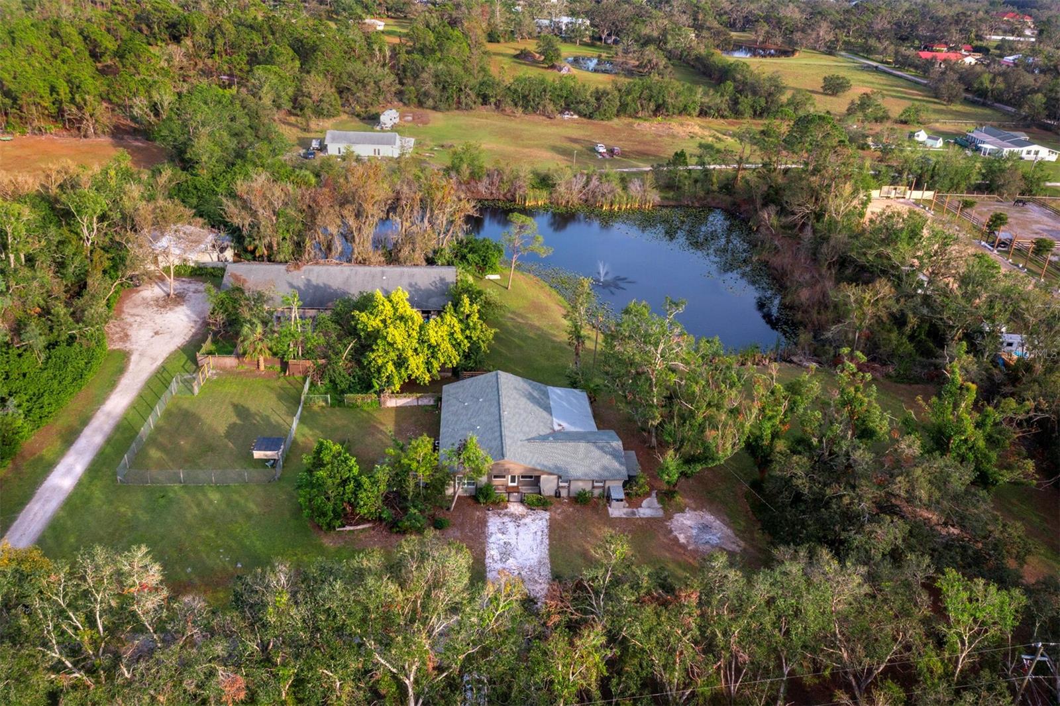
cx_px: 530
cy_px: 353
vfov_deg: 46.4
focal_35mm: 28
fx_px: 824
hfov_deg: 65.5
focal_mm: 10.26
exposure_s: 1/320
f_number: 5
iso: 100
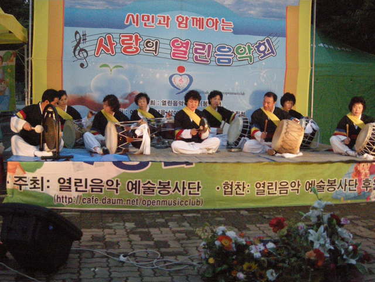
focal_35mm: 47
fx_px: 509
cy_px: 141
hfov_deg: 40.4
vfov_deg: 30.9
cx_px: 188
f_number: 3.1
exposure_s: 1/132
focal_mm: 10.1
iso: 1171
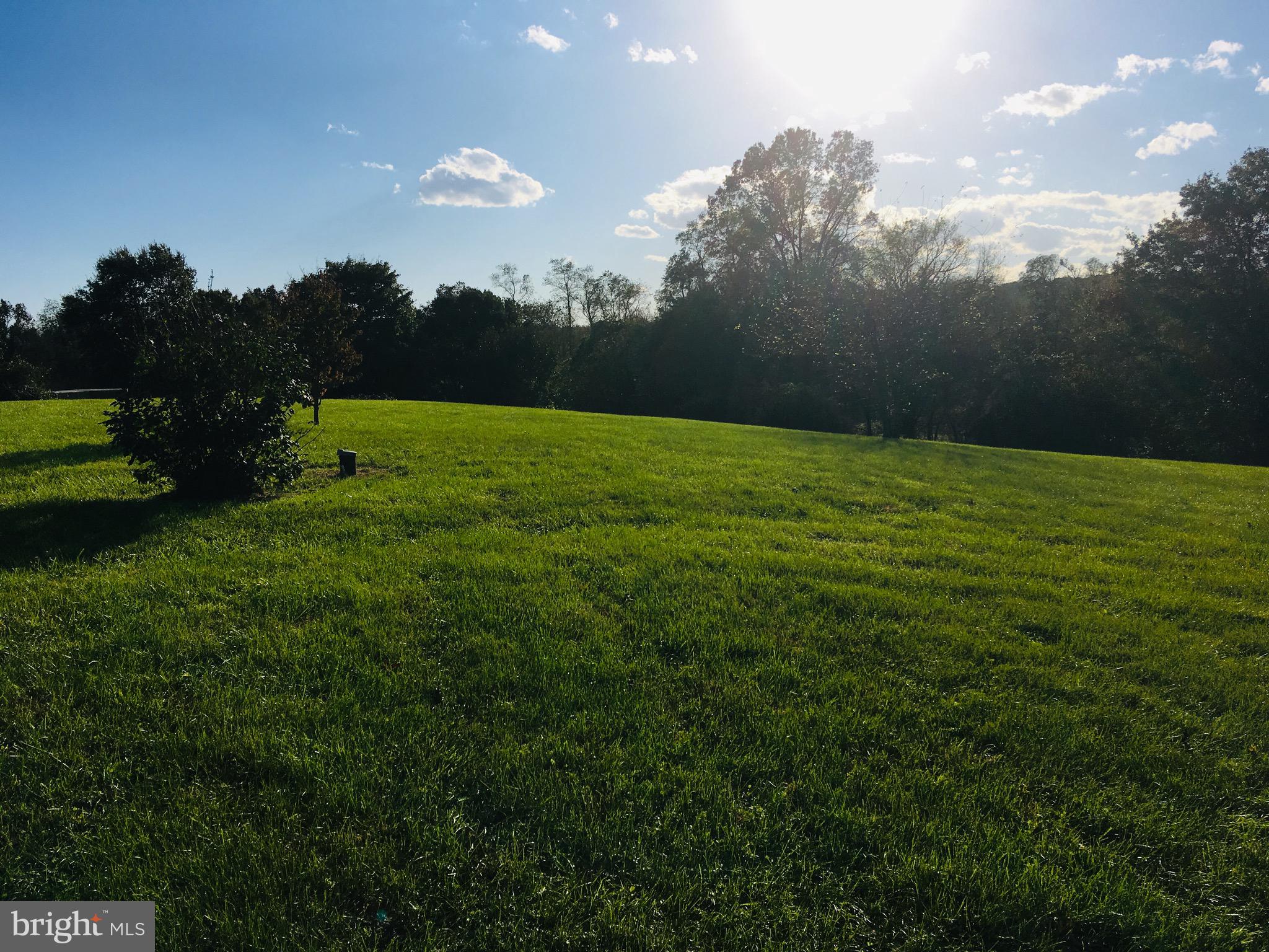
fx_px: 1063
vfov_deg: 48.2
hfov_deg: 61.7
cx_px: 634
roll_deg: +2.2
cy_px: 476
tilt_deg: -6.7
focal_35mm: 29
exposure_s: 1/3846
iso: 25
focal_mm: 4.15
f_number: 2.2
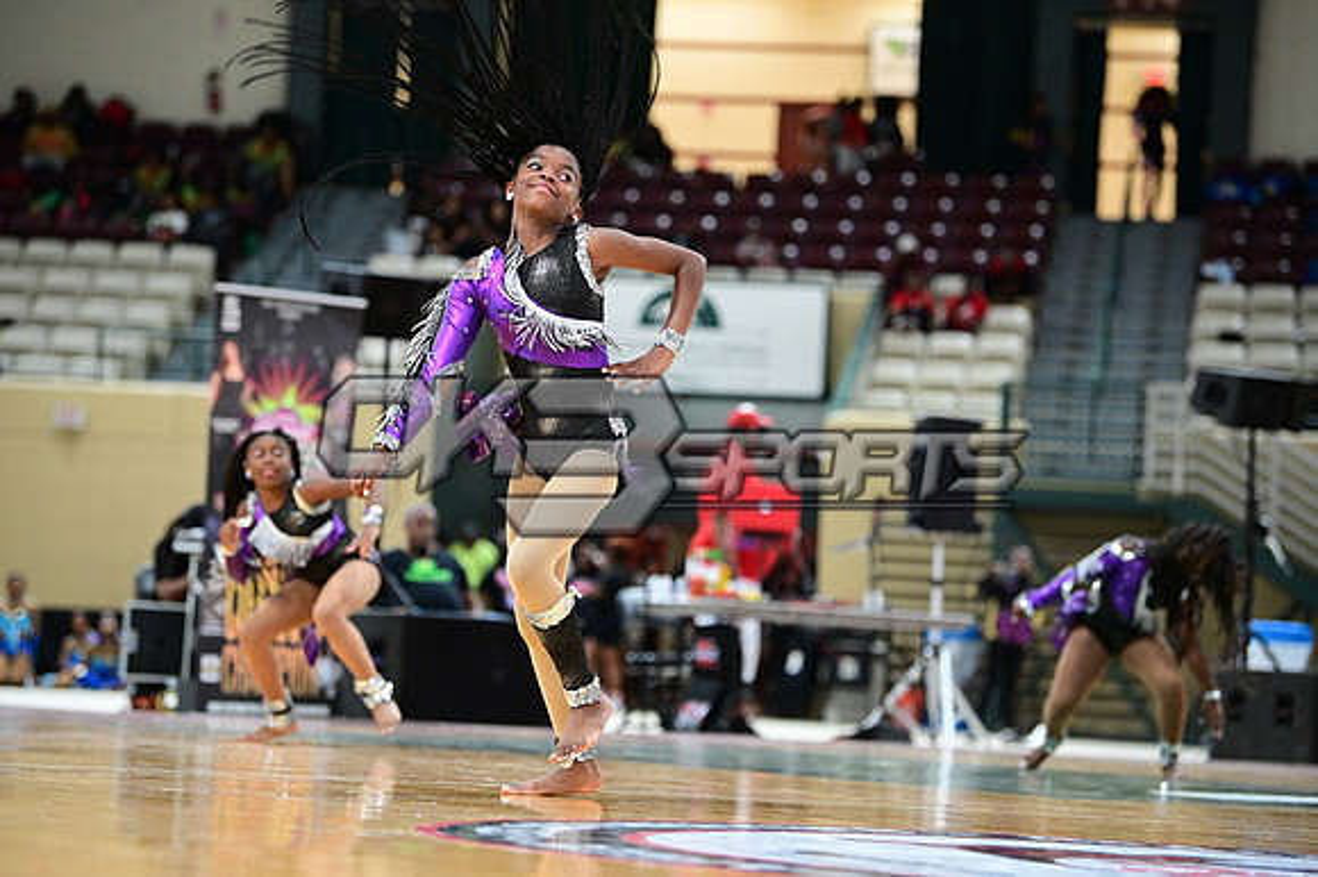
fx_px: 4391
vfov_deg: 11.4
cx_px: 659
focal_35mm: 120
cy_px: 438
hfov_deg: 17.1
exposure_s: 1/1000
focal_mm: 120
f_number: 3.2
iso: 6400
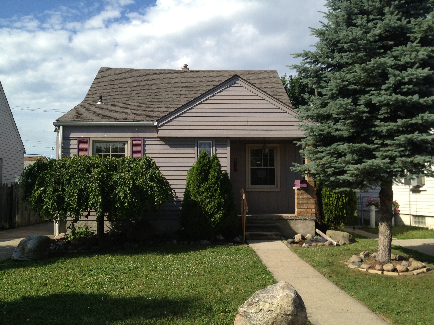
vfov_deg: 40.7
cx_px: 217
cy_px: 162
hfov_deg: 52.6
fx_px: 439
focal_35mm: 35
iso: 50
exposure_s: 1/1534
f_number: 2.4
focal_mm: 4.28
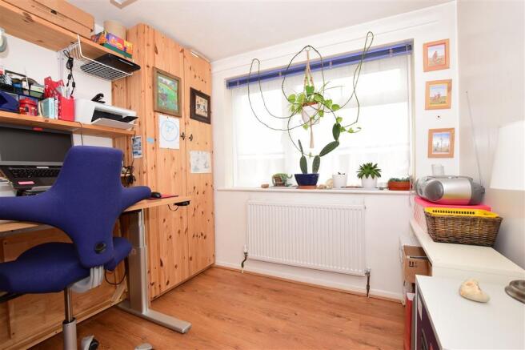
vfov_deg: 77.3
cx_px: 262
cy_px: 175
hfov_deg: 100.4
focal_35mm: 15
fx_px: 219
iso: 400
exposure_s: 1/200
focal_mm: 10
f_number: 7.1
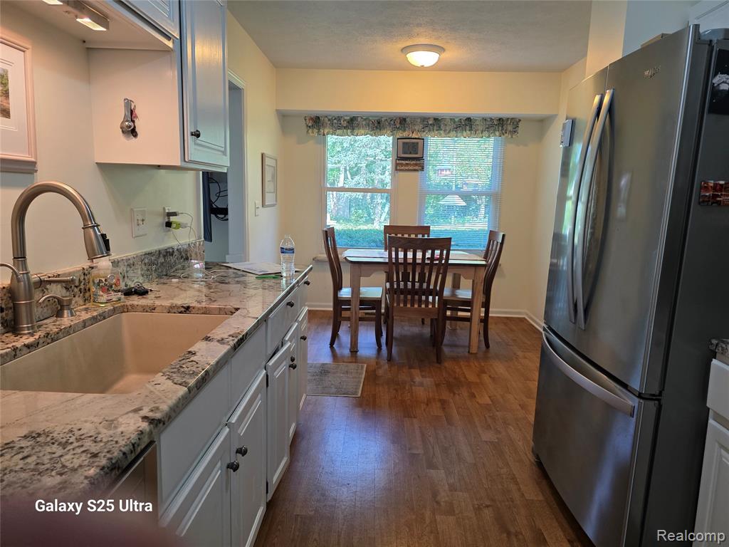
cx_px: 364
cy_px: 274
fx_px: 484
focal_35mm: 23
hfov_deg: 73.9
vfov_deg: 58.9
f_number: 1.7
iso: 160
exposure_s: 1/120
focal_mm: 6.3
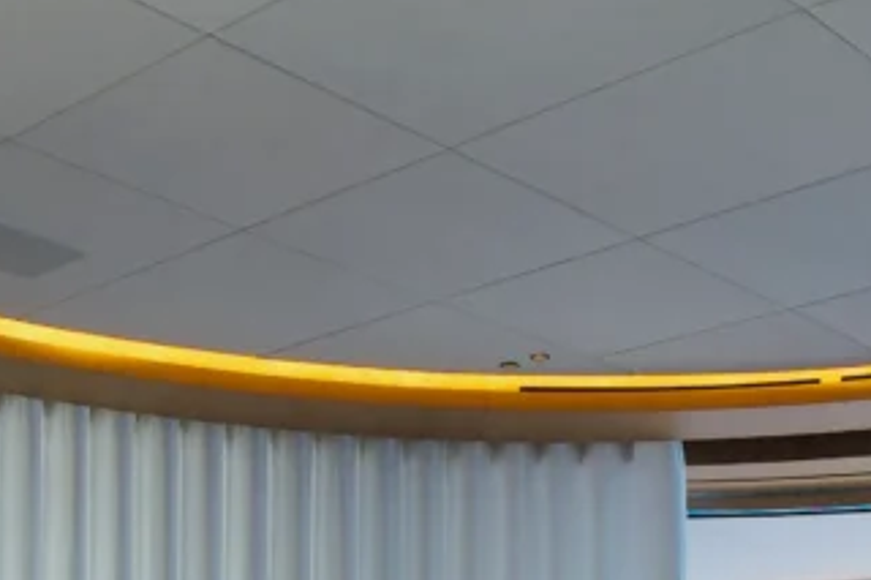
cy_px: 912
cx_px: 572
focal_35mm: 72
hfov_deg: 27.9
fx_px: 1741
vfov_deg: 16.8
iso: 640
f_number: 5
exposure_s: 1/100
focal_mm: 12
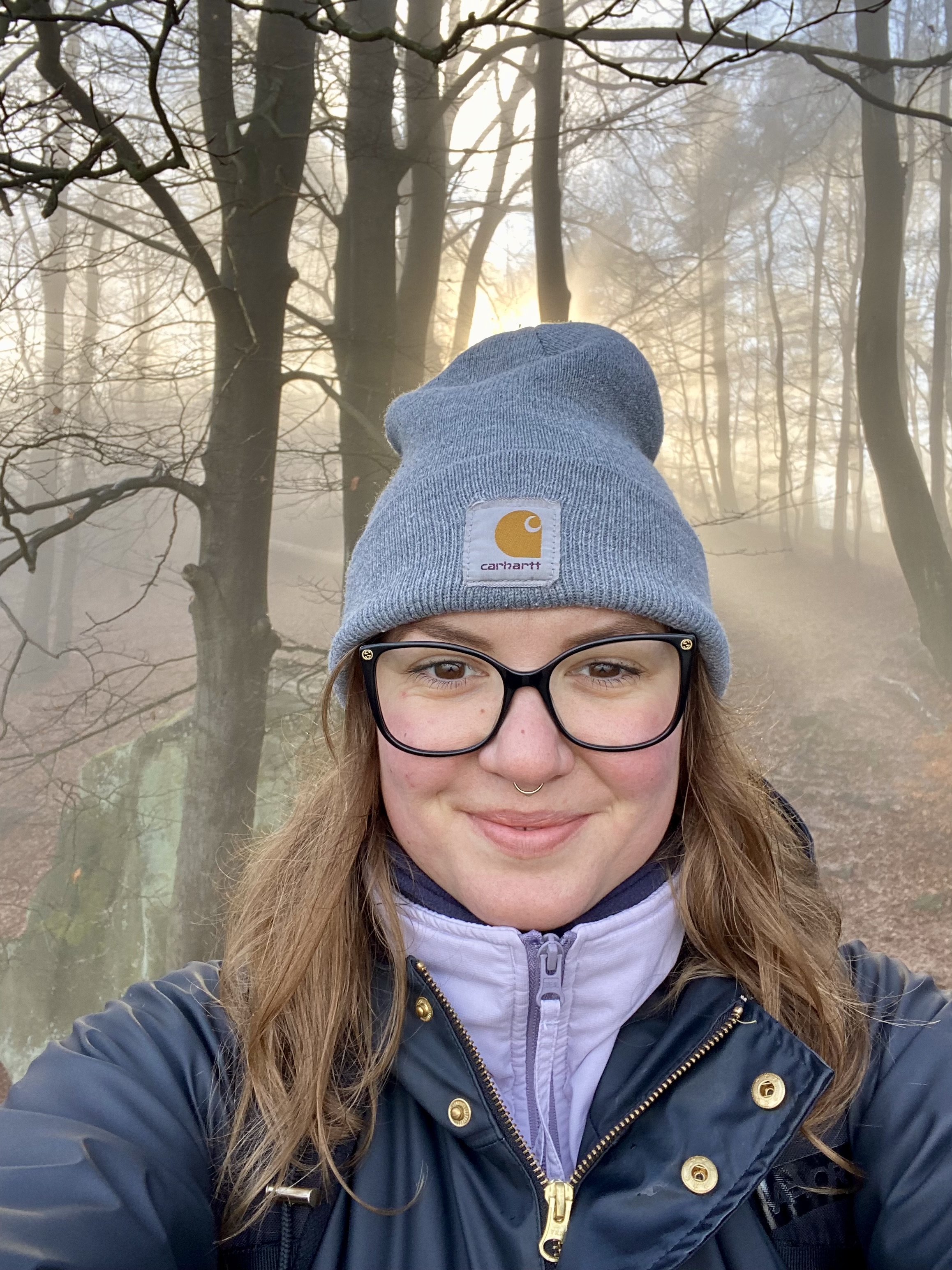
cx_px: 476
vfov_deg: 60.0
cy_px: 635
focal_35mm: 30
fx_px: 1100
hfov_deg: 46.8
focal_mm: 2.71
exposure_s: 1/122
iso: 40
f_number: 2.2
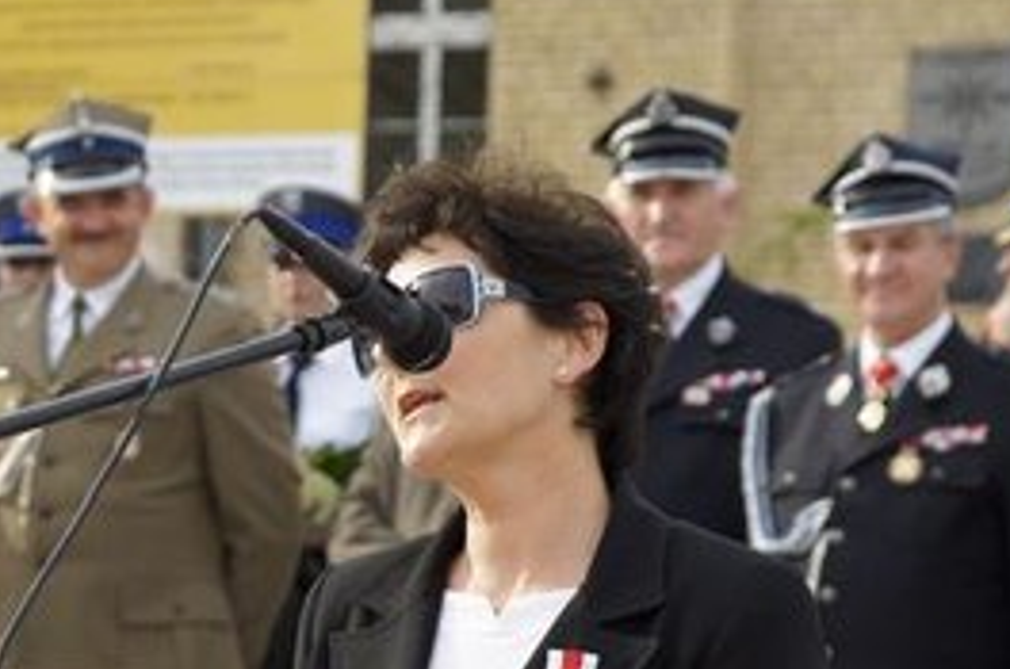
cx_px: 103
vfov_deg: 5.3
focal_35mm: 259
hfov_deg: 7.9
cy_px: 528
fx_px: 7253
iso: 100
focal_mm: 70
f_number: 5
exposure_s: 1/200
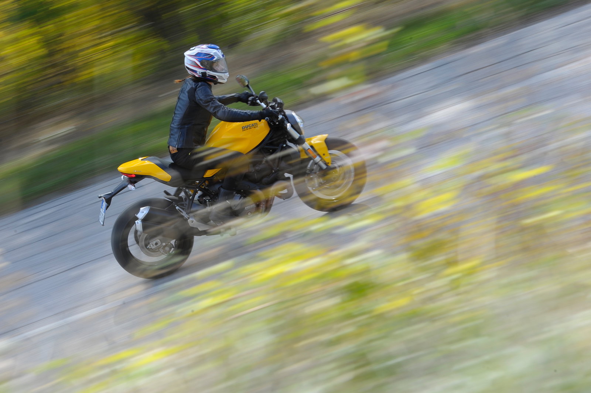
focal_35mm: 112
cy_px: 196
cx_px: 296
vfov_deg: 12.2
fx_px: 1838
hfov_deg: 18.3
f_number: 14
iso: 200
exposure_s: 1/40
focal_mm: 112
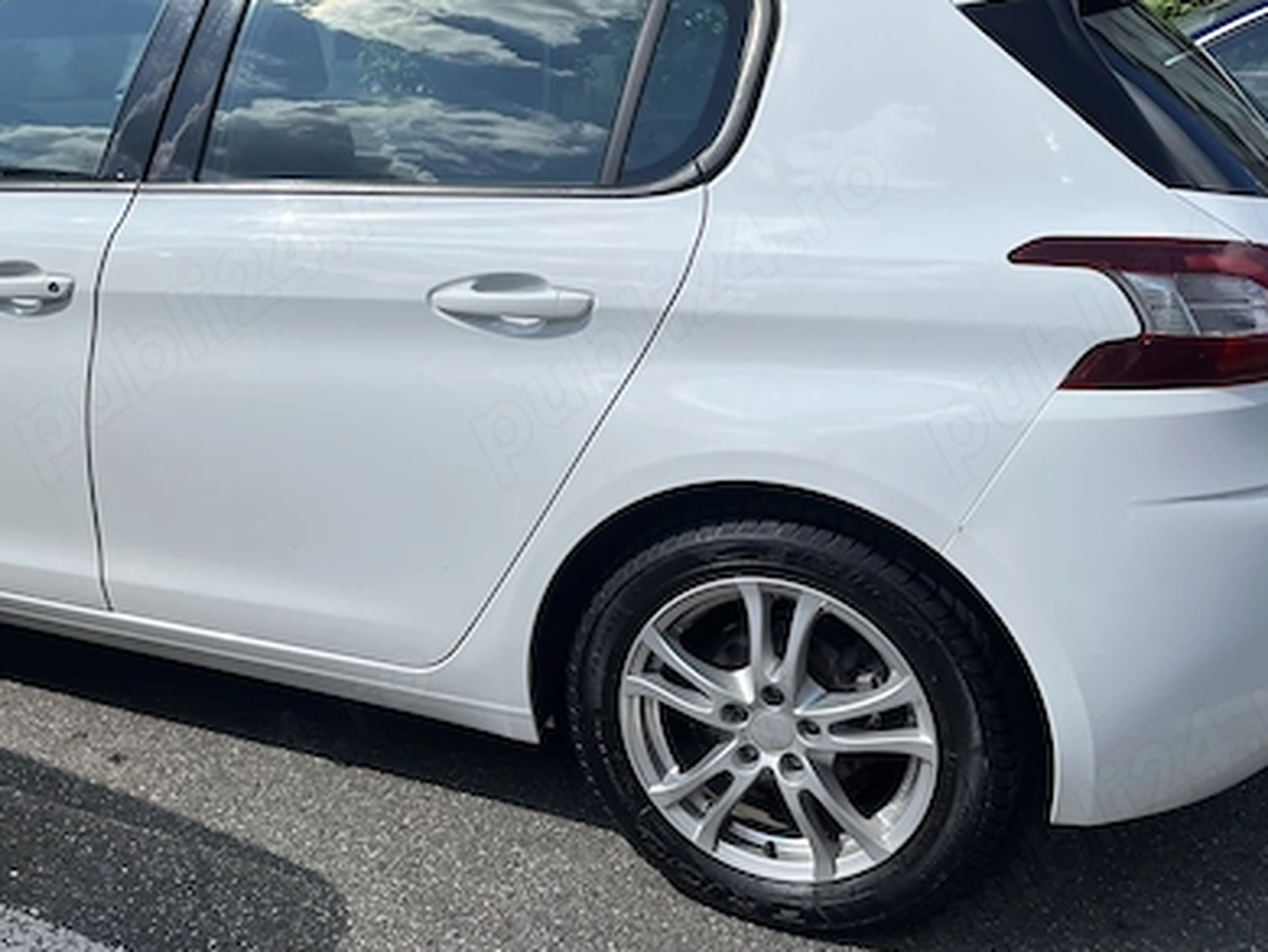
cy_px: 341
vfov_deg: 35.7
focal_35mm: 40
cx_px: 449
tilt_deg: -14.0
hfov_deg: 46.2
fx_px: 1466
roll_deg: -0.4
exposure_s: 1/4651
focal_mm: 5.1
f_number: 1.6
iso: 50
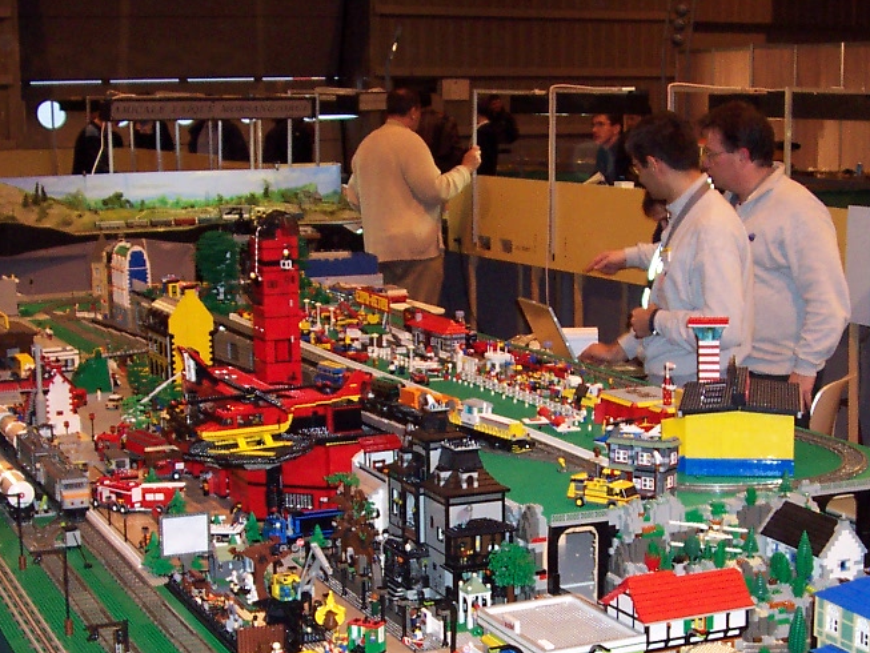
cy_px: 477
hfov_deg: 28.5
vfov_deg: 21.5
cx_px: 477
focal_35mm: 68
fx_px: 1709
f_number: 2.8
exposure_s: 1/60
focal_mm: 5.6
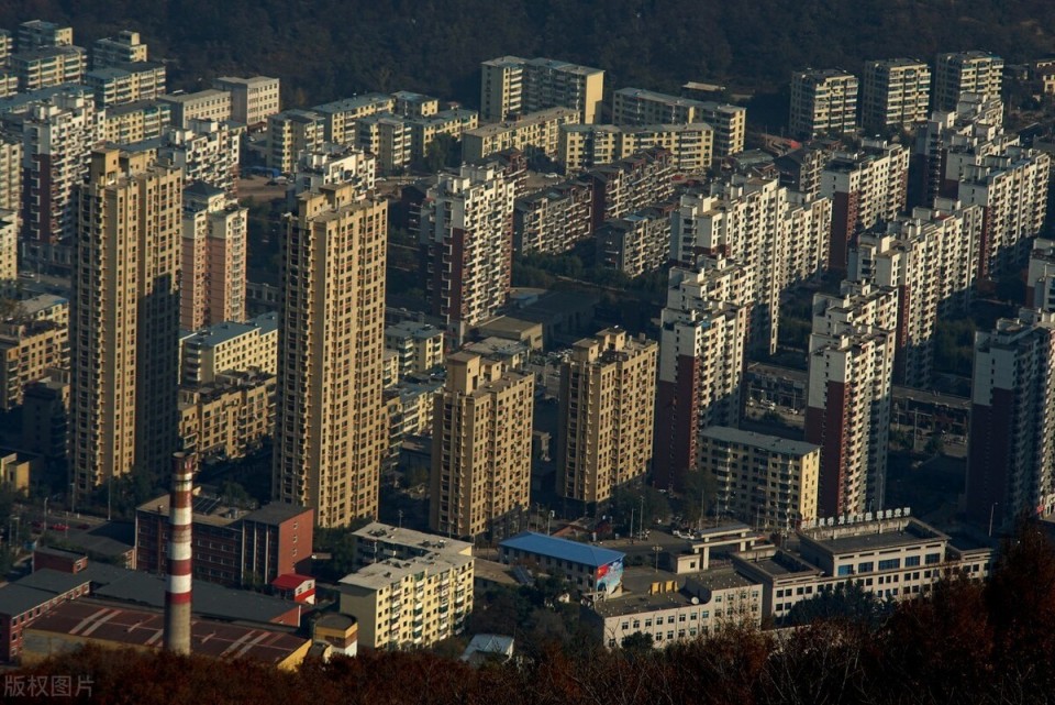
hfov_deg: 11.4
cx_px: 528
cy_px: 352
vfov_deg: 7.6
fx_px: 5277
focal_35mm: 180
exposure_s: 1/400
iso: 160
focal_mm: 180
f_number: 13
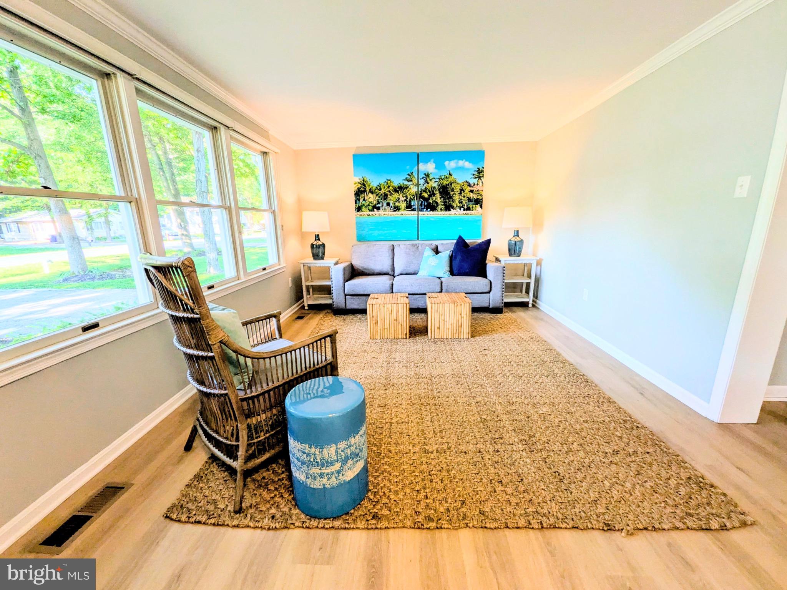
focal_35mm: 14
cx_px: 394
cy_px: 295
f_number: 2.2
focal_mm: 1.85
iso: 57
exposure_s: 1/120
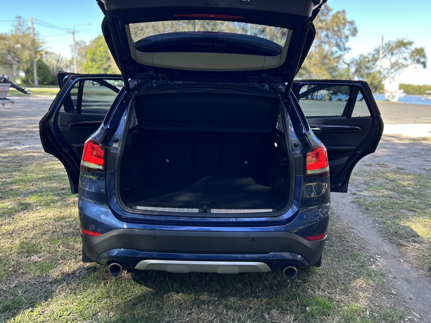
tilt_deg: -7.8
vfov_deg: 45.3
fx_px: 386
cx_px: 217
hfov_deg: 58.4
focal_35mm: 31
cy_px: 136
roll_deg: -1.5
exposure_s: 1/347
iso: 50
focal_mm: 5.7
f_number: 1.5
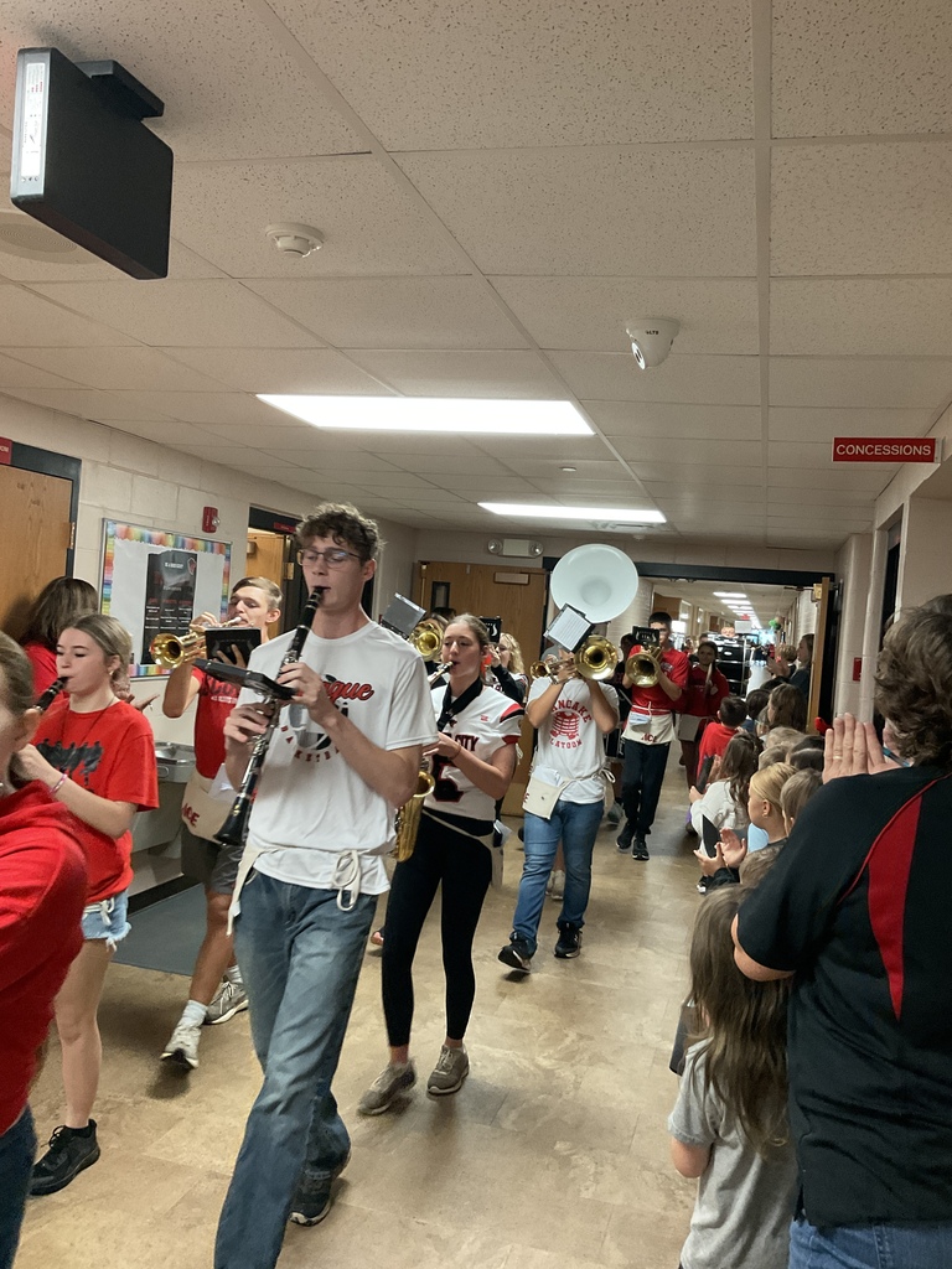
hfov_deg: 48.2
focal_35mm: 29
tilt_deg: +0.6
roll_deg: -4.3
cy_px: 634
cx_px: 476
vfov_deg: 61.7
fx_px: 1063
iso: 160
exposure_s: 1/60
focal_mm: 3
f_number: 1.8
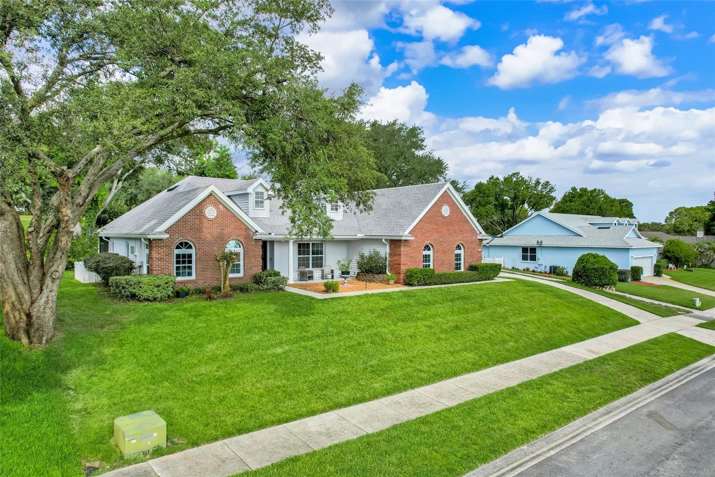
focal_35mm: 22
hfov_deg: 78.6
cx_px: 358
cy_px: 238
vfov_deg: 57.2
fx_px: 437
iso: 100
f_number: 2.8
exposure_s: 1/240
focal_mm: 8.38
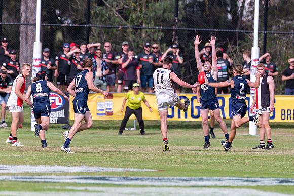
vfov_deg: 2.4
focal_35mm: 577
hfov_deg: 3.6
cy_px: 93
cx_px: 184
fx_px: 4716
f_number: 6.3
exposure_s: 1/2500
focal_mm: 420
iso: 800
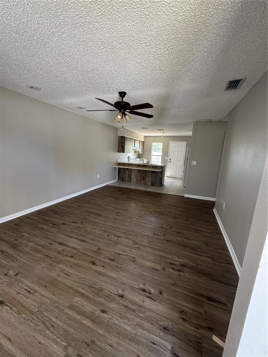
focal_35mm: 14
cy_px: 178
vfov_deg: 102.1
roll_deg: -2.9
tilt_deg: -9.6
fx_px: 145
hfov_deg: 85.7
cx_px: 134
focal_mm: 2.22
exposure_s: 1/99
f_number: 2.2
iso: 200
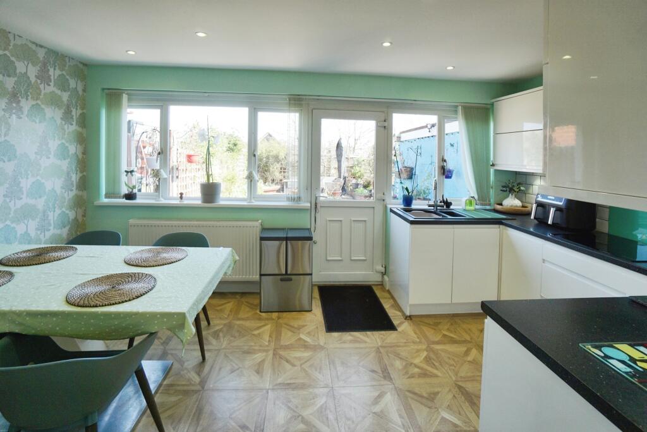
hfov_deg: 100.4
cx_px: 324
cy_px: 216
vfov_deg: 77.3
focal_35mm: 15
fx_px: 270
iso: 125
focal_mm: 10
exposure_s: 1/160
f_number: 4
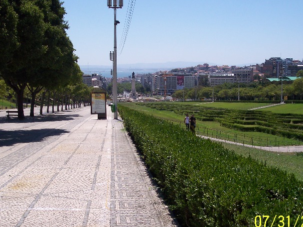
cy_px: 110
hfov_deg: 38.2
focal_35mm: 50
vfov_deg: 29.1
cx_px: 152
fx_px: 438
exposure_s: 1/1000
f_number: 4.8
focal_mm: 8
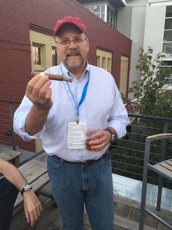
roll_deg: +0.5
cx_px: 86
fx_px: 192
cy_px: 115
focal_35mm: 29
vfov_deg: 61.7
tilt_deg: -13.6
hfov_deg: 48.2
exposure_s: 1/30
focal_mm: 4.15
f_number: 2.2
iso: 64
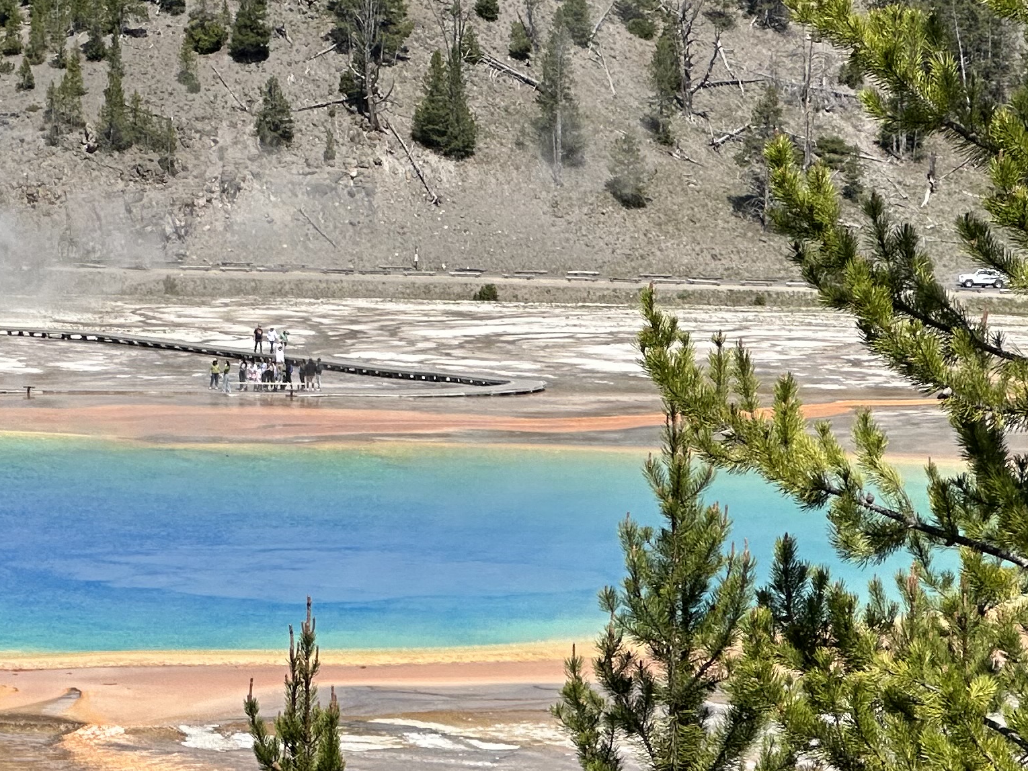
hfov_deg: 9.7
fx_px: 6029
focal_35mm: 203
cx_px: 79
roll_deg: -1.0
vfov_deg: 7.3
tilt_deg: -5.8
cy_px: 596
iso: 32
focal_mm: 9
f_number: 2.8
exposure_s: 1/960
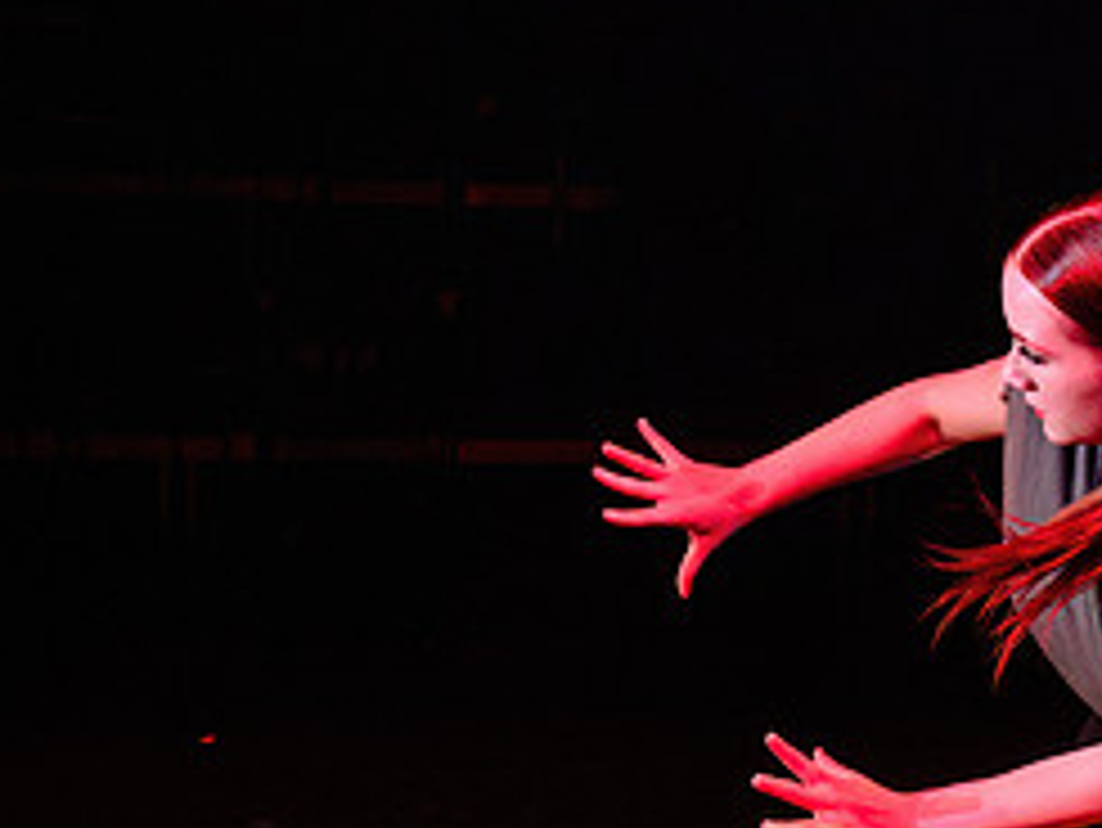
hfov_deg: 24.5
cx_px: 918
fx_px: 2484
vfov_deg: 18.9
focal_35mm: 78
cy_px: 403
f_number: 2.8
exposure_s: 1/300
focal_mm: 24
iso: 4000
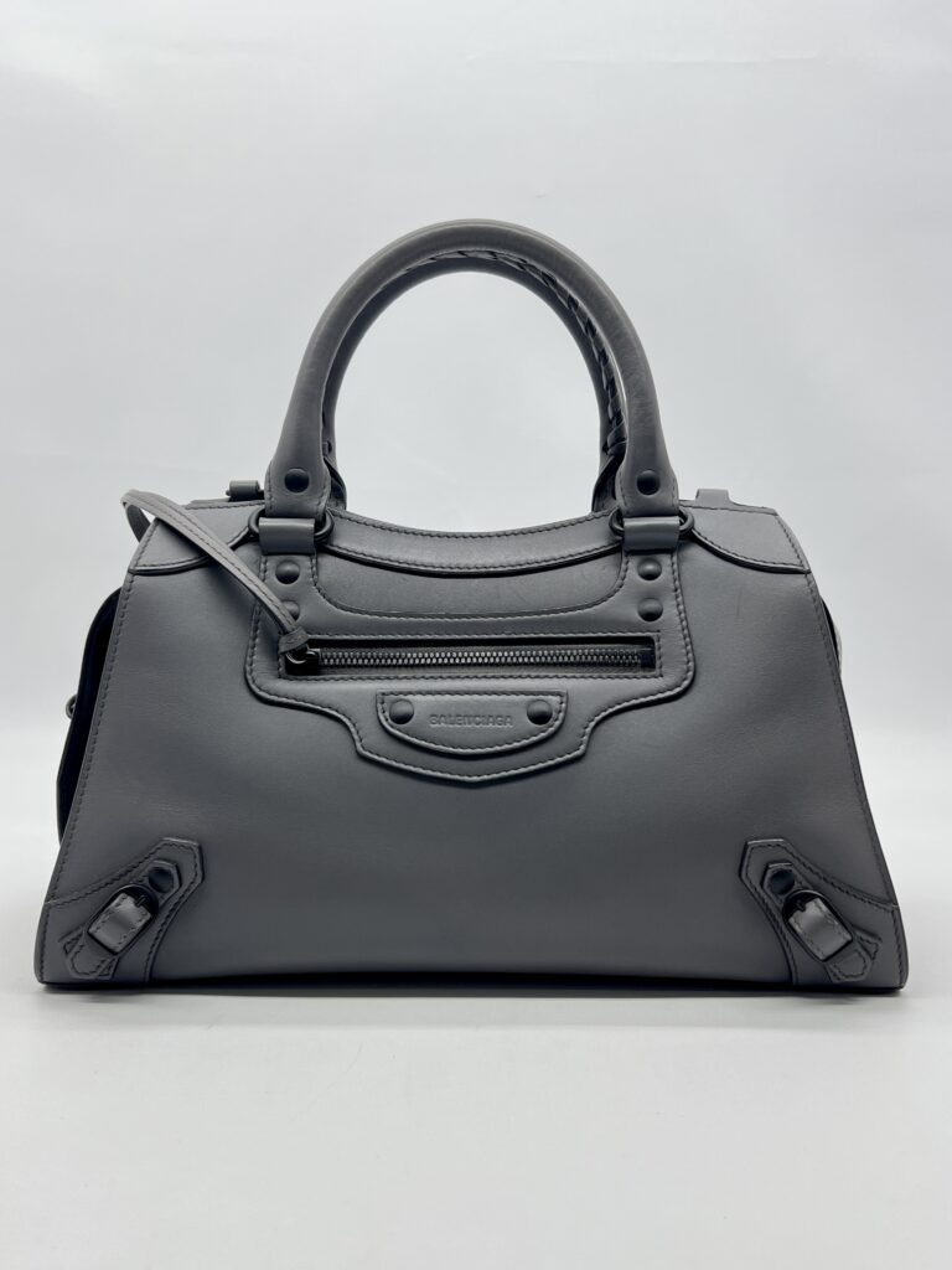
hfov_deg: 53.1
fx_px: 953
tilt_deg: -8.2
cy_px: 635
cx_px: 476
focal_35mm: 26
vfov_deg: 67.3
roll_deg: -0.2
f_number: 1.5
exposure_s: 1/109
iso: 32
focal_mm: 5.7
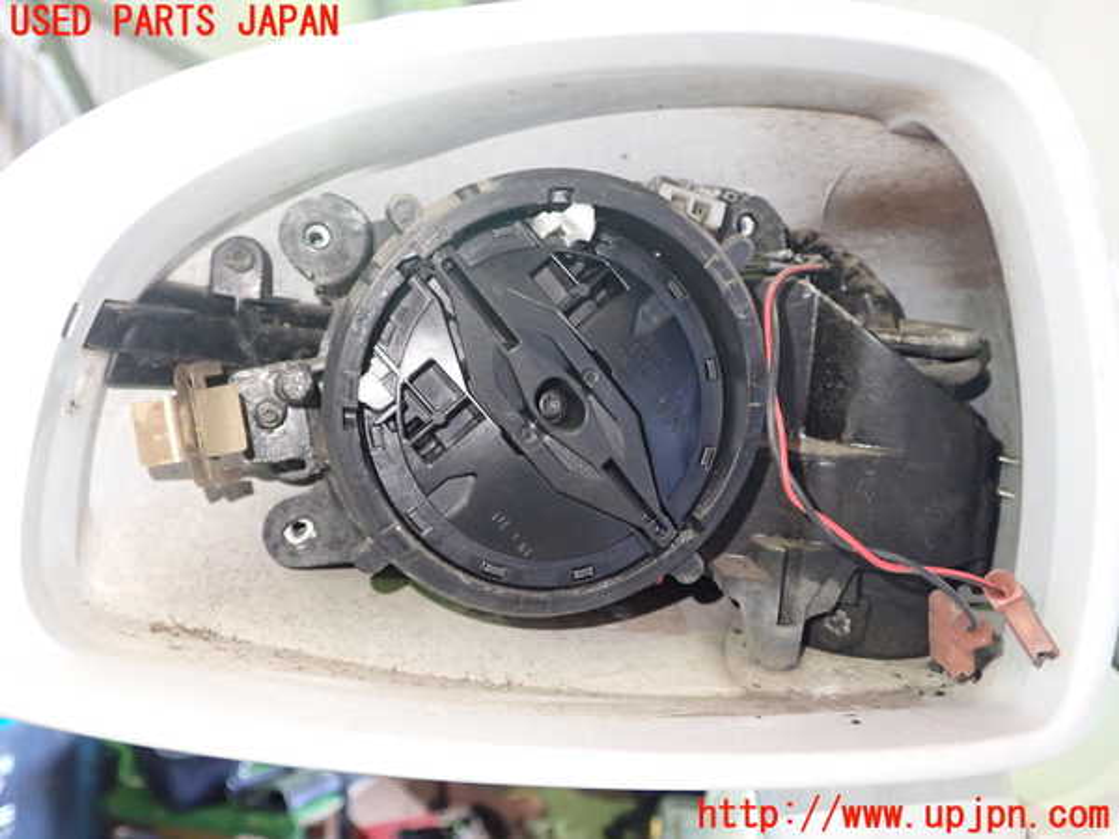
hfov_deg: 56.8
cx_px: 560
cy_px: 420
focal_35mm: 32
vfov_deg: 44.2
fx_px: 1034
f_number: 2.4
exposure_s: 1/30
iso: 500
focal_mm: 5.79
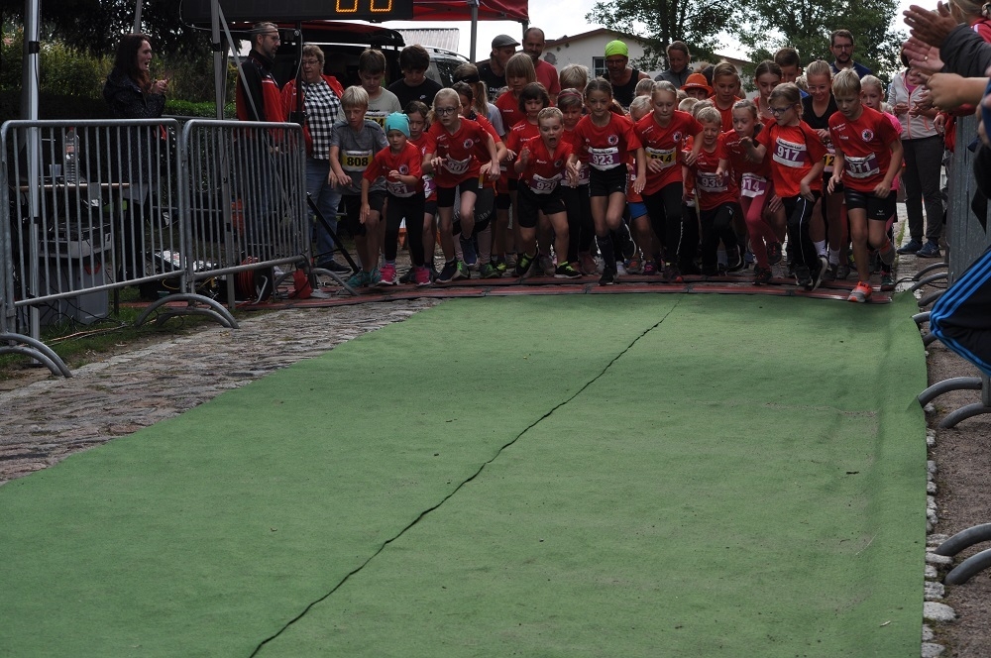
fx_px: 2268
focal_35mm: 82
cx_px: 496
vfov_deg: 16.5
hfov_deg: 24.6
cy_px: 329
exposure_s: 1/250
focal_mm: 55
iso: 200
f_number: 8
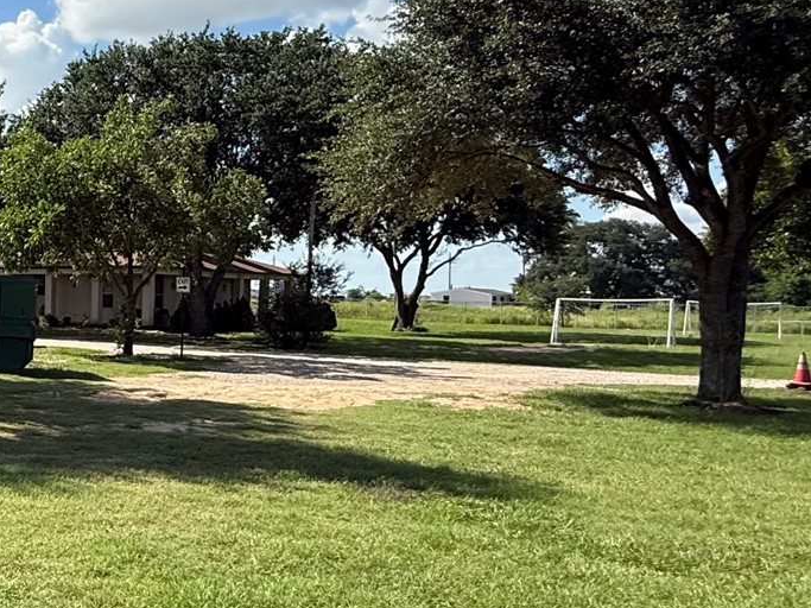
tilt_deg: -2.0
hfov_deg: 34.4
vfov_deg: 34.3
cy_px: 311
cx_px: -195
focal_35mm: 42
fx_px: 984
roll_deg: -2.0
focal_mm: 2.22
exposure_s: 1/1656
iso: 64
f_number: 2.2
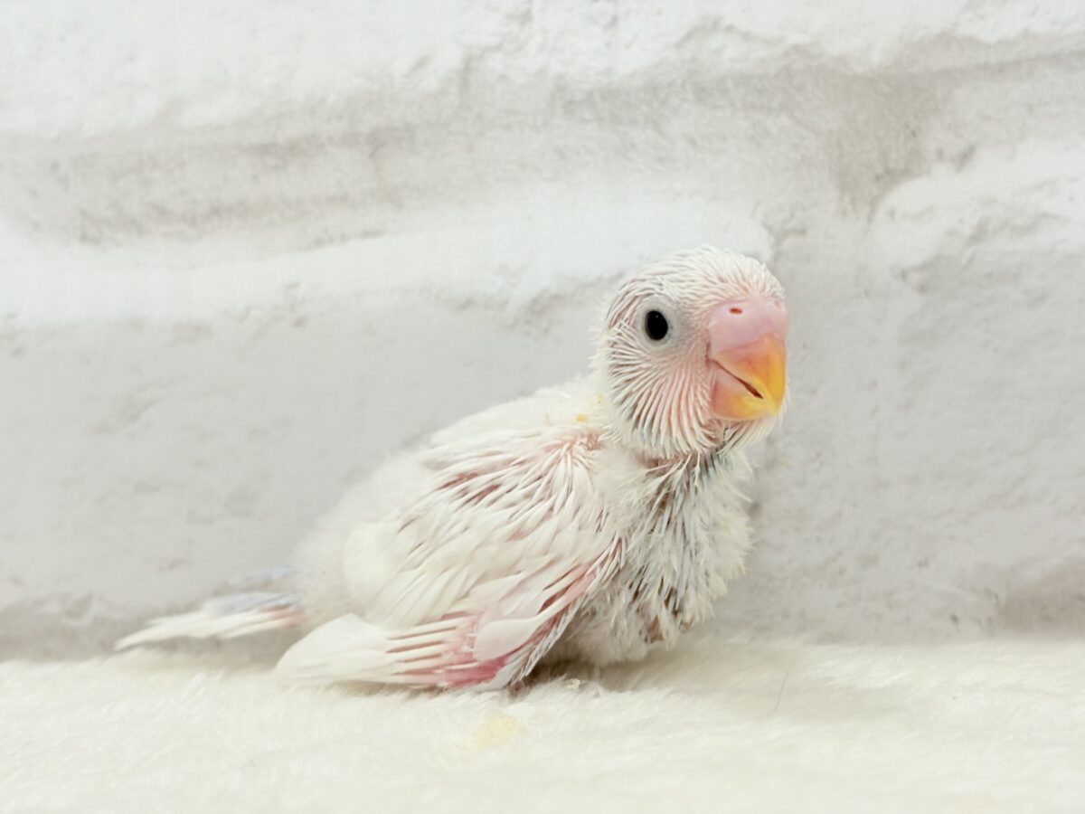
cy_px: 407
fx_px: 1630
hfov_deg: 36.8
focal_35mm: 52
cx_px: 542
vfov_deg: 28.0
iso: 25
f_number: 1.6
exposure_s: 1/50
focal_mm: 5.96
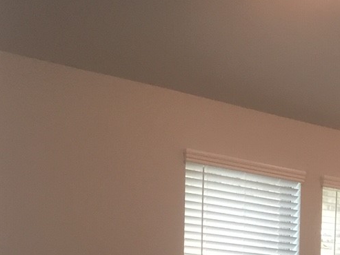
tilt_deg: -7.2
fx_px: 943
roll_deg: -4.0
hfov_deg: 17.8
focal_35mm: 96
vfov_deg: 14.2
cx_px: 539
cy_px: 405
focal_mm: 4.15
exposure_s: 1/40
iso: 40
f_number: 2.2
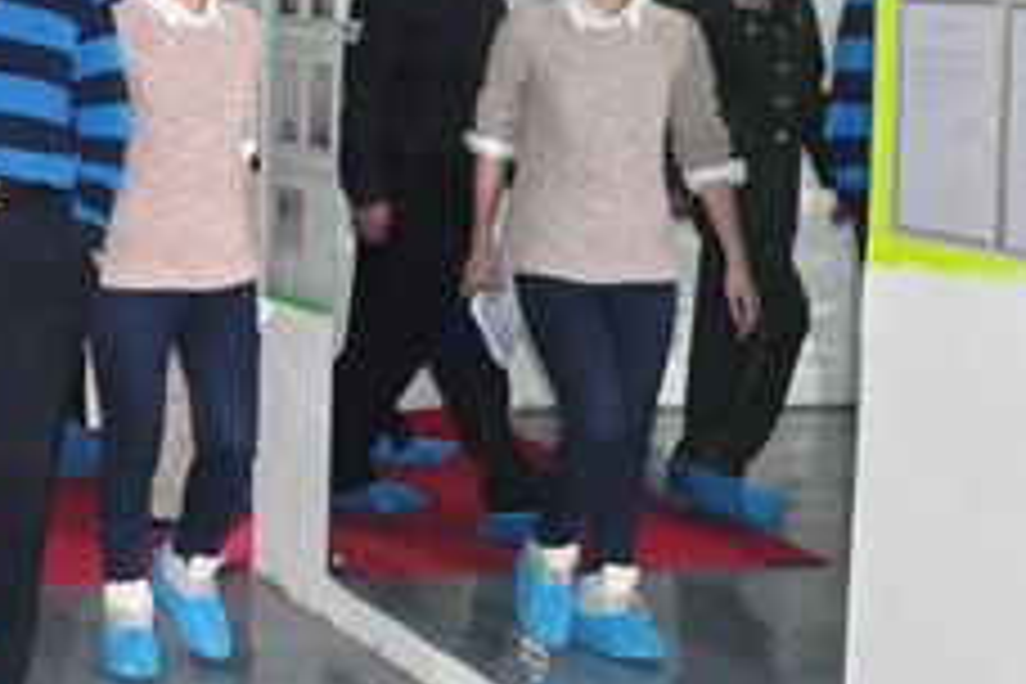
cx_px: -385
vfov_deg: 15.3
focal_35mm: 89
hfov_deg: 20.5
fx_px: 2536
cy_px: 126
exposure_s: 1/60
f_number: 5
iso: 1600
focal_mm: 18
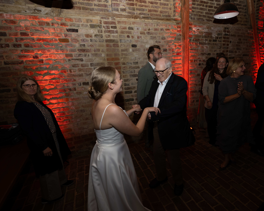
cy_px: 103
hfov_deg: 82.4
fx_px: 148
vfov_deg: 70.8
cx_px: 156
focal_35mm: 19
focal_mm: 16
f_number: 5
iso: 1000
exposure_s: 1/40
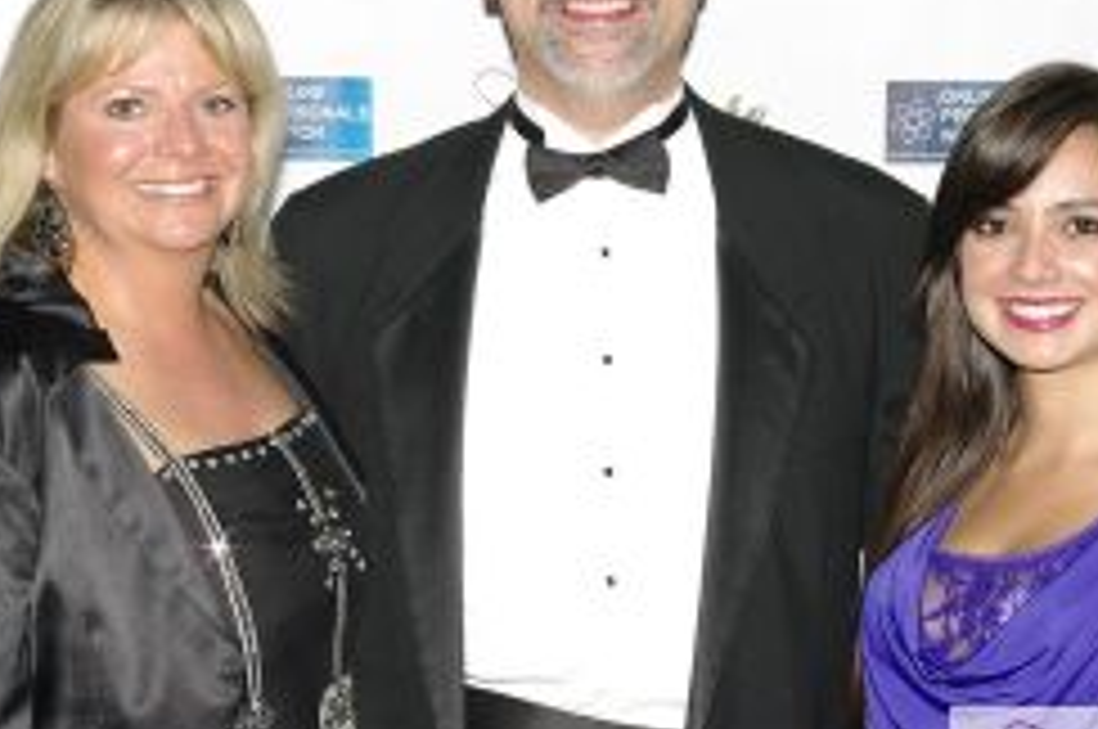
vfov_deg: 12.9
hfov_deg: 19.3
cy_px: 279
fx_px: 3223
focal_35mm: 106
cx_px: 612
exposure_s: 1/60
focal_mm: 43
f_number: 9.5
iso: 400
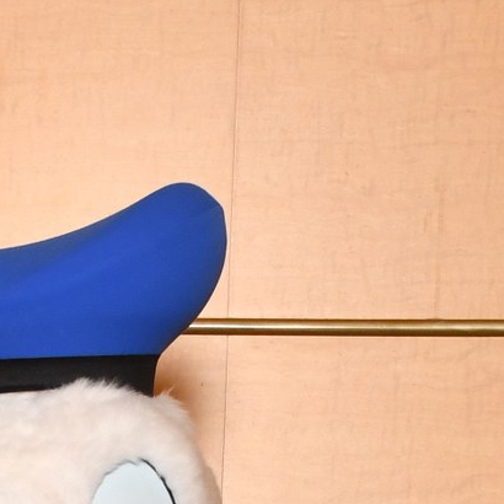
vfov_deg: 6.6
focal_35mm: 254
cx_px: -183
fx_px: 4184
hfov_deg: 6.8
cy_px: 1088
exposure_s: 1/125
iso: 640
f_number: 5.6
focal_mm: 34
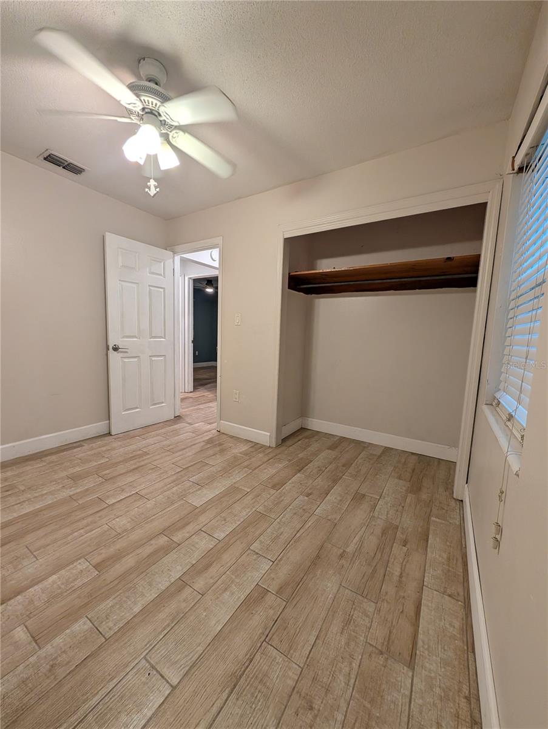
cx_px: 274
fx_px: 253
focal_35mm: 12
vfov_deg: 110.5
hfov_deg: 94.6
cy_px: 364
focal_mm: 2.02
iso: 106
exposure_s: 1/120
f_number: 1.7
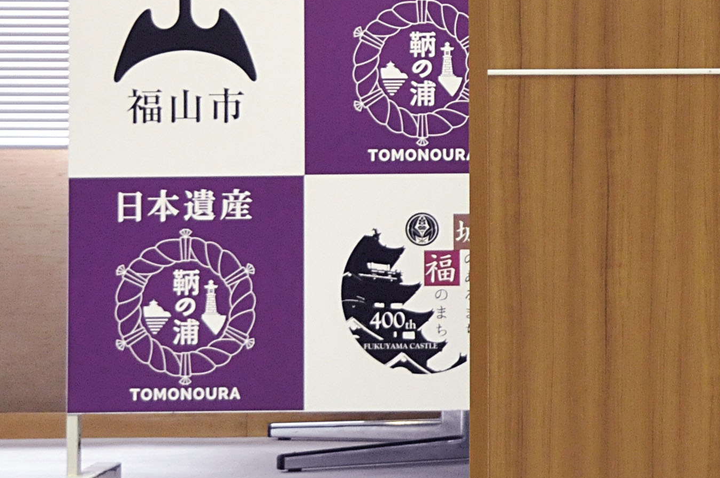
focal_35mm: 172
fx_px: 3436
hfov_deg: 11.7
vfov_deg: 7.9
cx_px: 830
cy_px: -25
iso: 1000
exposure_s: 1/100
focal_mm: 36
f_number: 5
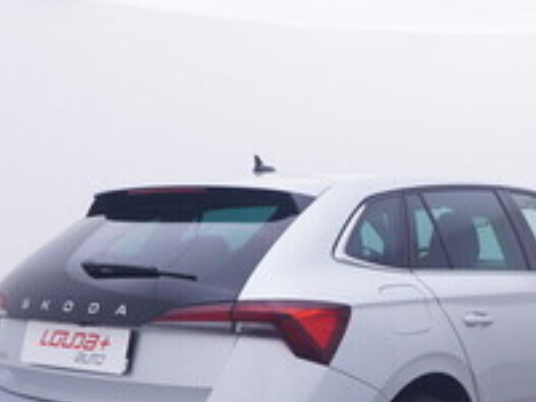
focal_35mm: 59
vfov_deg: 24.5
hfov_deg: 31.4
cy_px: 283
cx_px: 457
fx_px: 918
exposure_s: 1/80
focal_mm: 15
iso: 200
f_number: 5
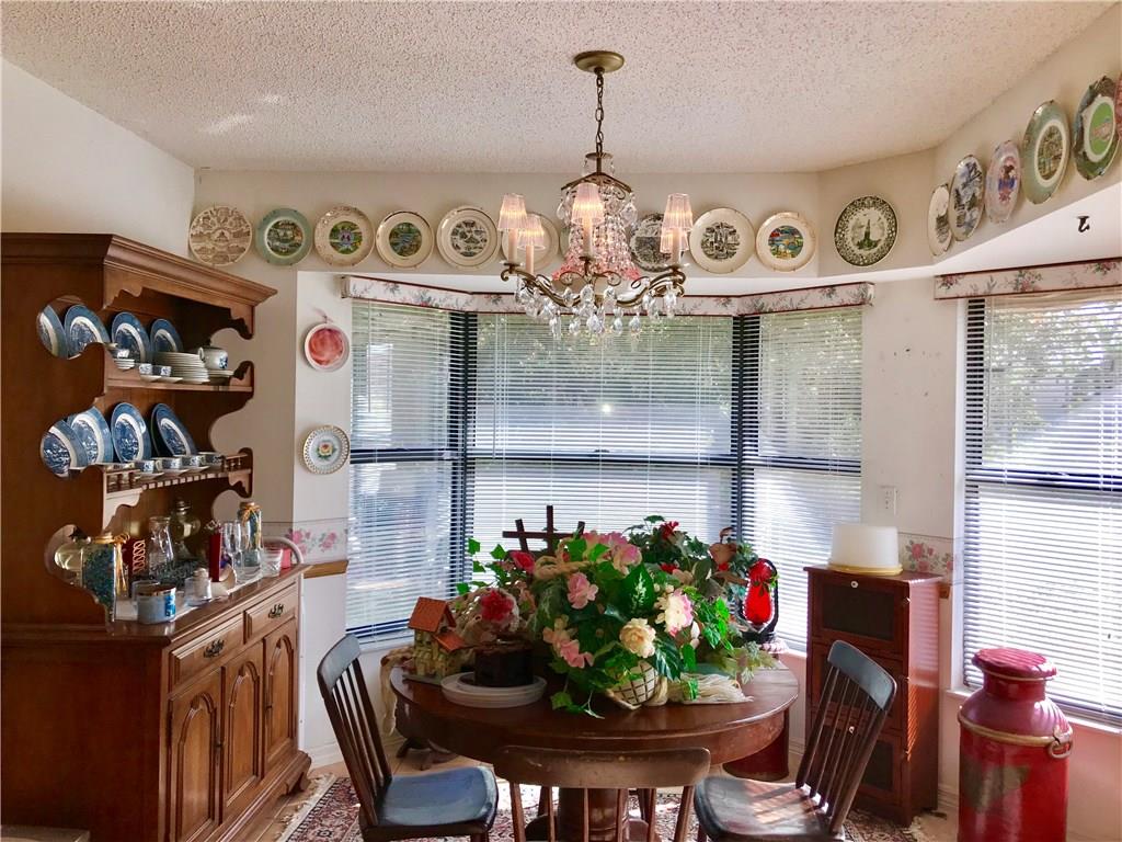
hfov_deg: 63.4
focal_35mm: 28
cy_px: 421
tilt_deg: -0.6
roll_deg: -0.7
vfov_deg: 49.7
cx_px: 561
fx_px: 908
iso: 20
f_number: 1.8
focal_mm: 3.99
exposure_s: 1/160
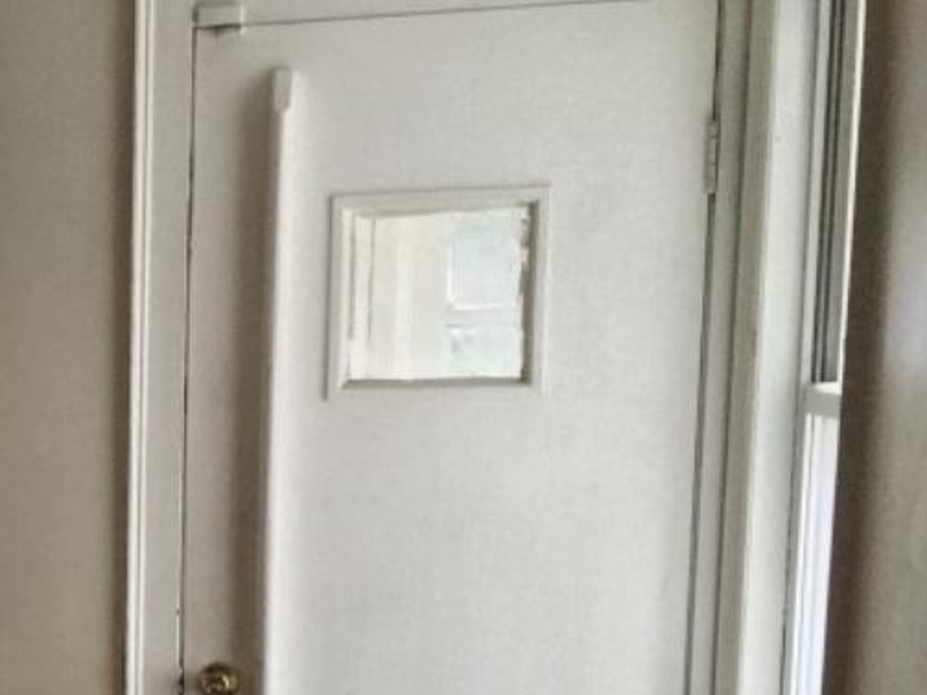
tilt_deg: -10.1
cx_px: -287
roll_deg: +1.4
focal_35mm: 83
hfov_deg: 21.3
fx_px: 2222
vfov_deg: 17.3
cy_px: 701
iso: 320
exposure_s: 1/15
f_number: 2.2
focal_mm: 4.15
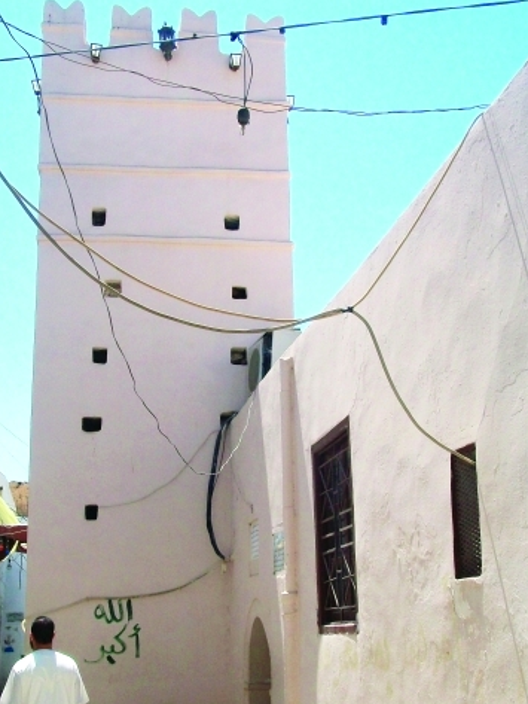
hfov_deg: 31.5
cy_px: 432
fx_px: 935
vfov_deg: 41.0
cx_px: 280
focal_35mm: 46
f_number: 5.5
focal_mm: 5.7
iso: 80
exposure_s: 1/500
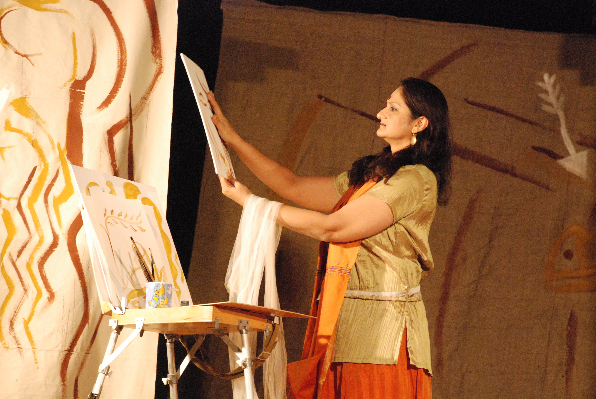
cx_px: 298
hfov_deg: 16.1
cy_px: 200
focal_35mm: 128
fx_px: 2113
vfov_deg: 10.8
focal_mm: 85
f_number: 7.1
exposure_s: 1/60
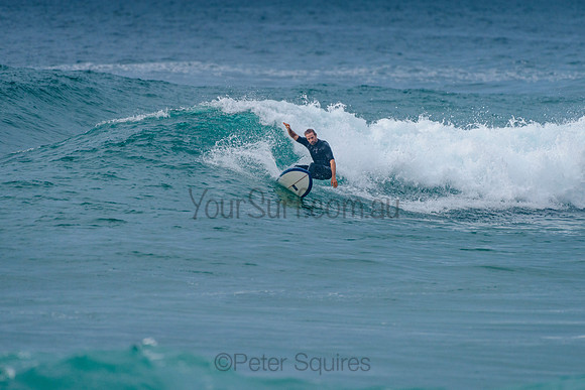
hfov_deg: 3.4
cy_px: 164
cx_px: 293
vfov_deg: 2.2
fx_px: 9957
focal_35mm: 613
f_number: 5.6
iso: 360
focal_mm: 500
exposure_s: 1/2000
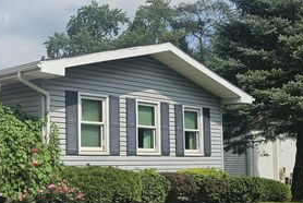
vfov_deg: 24.6
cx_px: -15
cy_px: 131
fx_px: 463
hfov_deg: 32.6
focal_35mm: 55
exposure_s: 1/1433
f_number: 1.7
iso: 10
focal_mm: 6.3
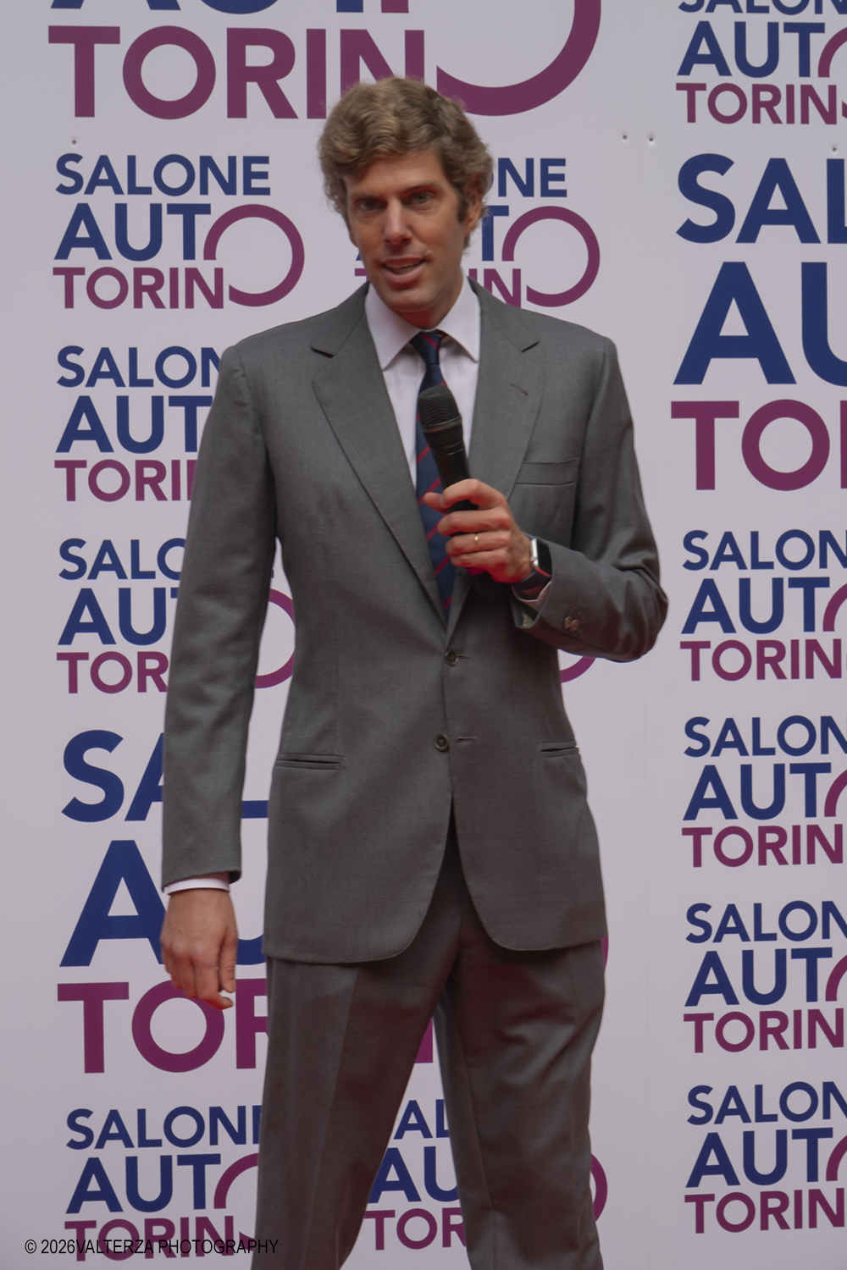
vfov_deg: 17.1
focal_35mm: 120
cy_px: 635
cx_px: 424
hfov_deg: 11.4
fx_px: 4235
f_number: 8
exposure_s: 1/160
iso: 400
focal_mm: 80
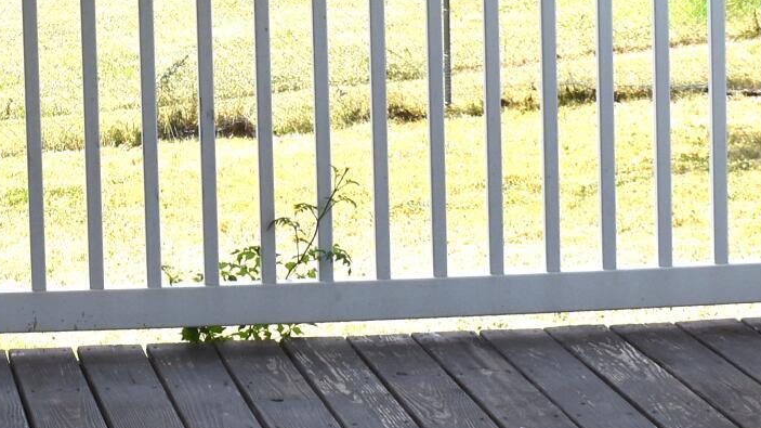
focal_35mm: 154
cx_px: -50
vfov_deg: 7.7
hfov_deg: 13.7
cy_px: -189
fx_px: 3111
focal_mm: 23
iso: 100
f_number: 8
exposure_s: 1/250
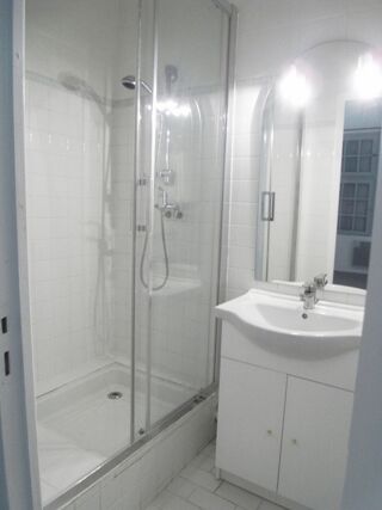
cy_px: 255
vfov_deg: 71.6
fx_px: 353
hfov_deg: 56.8
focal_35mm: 24
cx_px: 191
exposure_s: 1/30
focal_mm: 4.3
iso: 200
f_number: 2.8
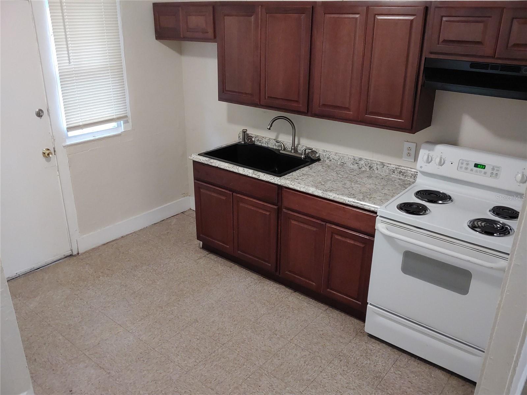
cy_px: 198
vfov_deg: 48.2
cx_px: 264
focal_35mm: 29
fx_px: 442
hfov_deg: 61.7
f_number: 1.9
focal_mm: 3.7
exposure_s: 1/30
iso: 250
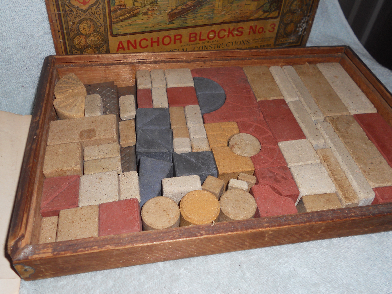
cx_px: 196
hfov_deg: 56.8
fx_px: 362
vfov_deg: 44.2
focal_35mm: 32
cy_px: 147
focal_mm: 5.8
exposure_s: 1/25
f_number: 8.8
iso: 80
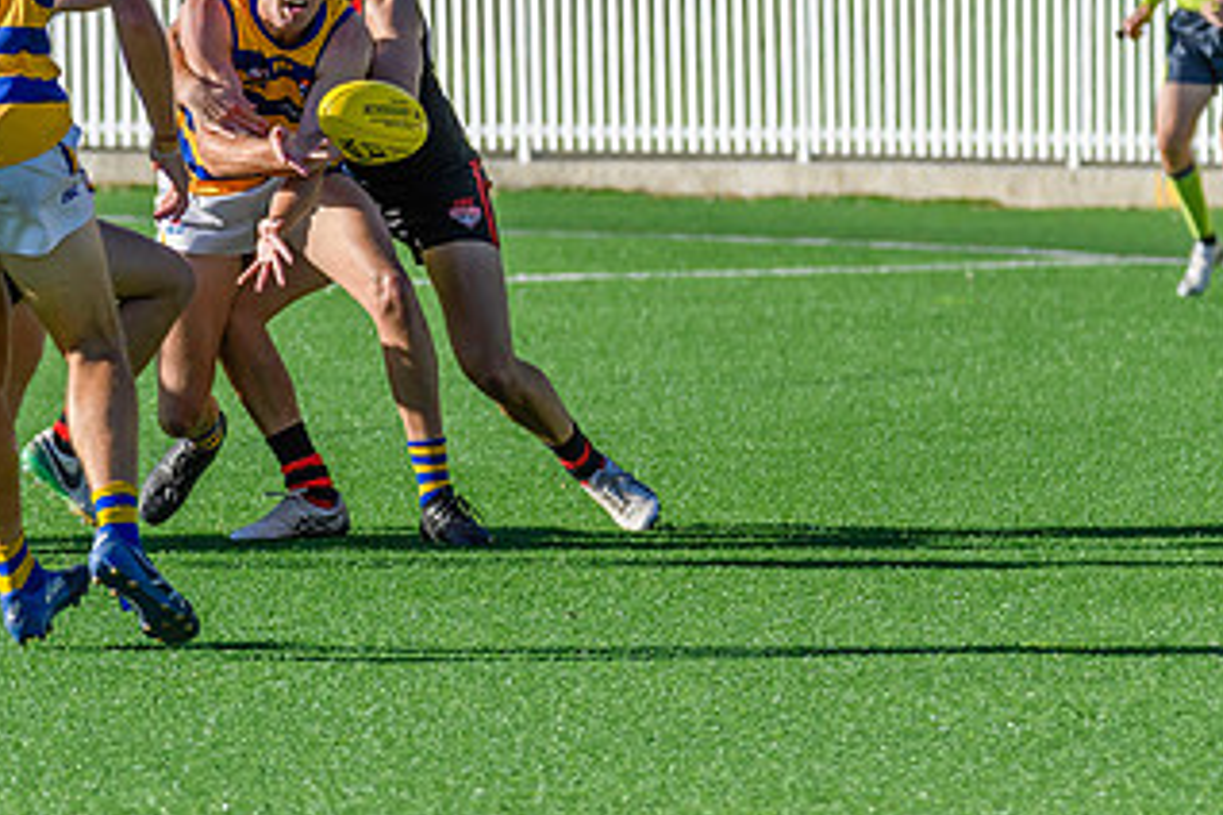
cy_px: 232
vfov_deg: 2.6
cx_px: 308
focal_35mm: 528
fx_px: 17936
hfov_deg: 3.9
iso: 800
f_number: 6.3
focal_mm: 220
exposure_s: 1/2000
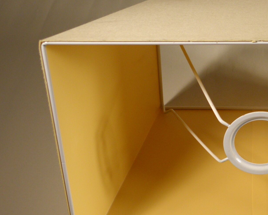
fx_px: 635
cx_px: 266
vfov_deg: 19.1
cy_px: 136
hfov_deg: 22.9
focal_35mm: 80
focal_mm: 7.1
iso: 100
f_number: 3.8
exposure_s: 1/80
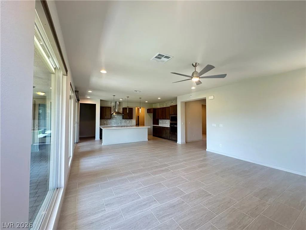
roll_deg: +0.2
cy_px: 115
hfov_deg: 102.1
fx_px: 124
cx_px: 153
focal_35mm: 14
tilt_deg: +1.4
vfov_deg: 85.7
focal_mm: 2.22
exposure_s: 1/60
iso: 200
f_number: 2.2
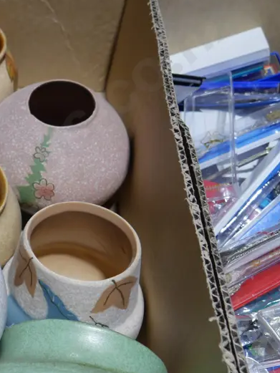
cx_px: -63
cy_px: 234
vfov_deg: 32.5
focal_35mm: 59
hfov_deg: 22.7
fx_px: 636
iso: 200
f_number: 4.5
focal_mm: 15
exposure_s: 1/60
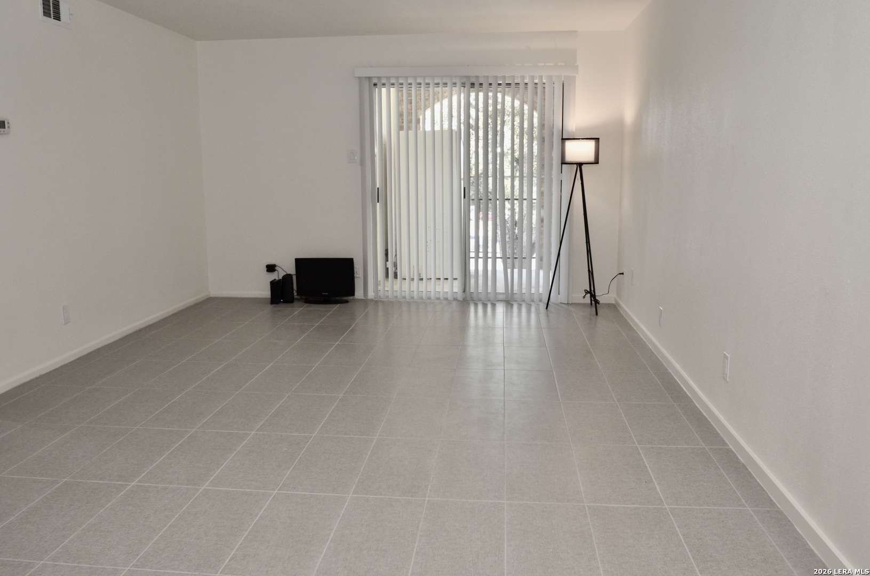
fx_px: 687
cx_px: 435
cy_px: 288
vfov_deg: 45.5
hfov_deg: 64.7
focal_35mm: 28
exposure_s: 1/60
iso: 320
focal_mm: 19
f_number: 5.6
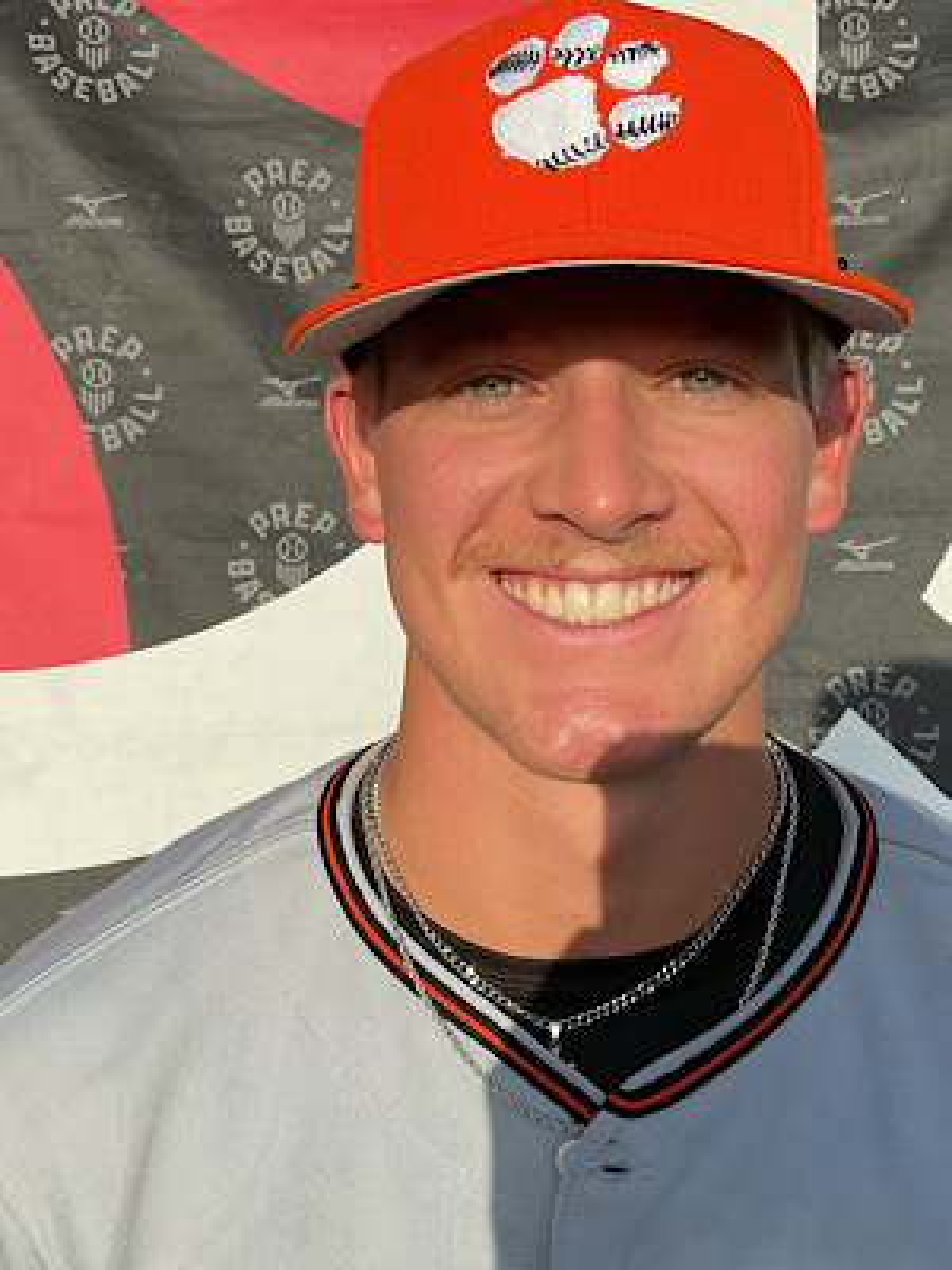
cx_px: 476
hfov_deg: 48.2
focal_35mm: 29
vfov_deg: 61.7
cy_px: 635
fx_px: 1063
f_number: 1.8
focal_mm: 3
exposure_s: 1/1626
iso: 16
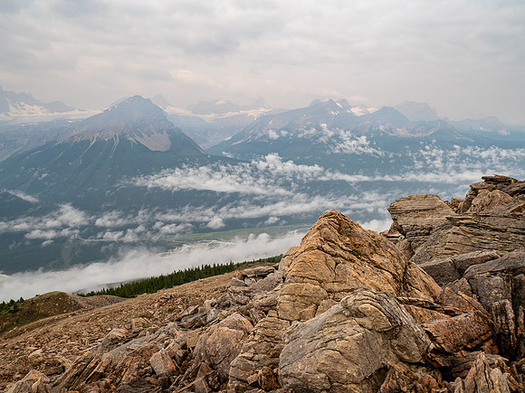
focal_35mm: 24
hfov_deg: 71.6
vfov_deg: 56.8
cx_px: 262
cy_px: 196
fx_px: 364
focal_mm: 12
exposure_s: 1/125
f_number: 8
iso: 200
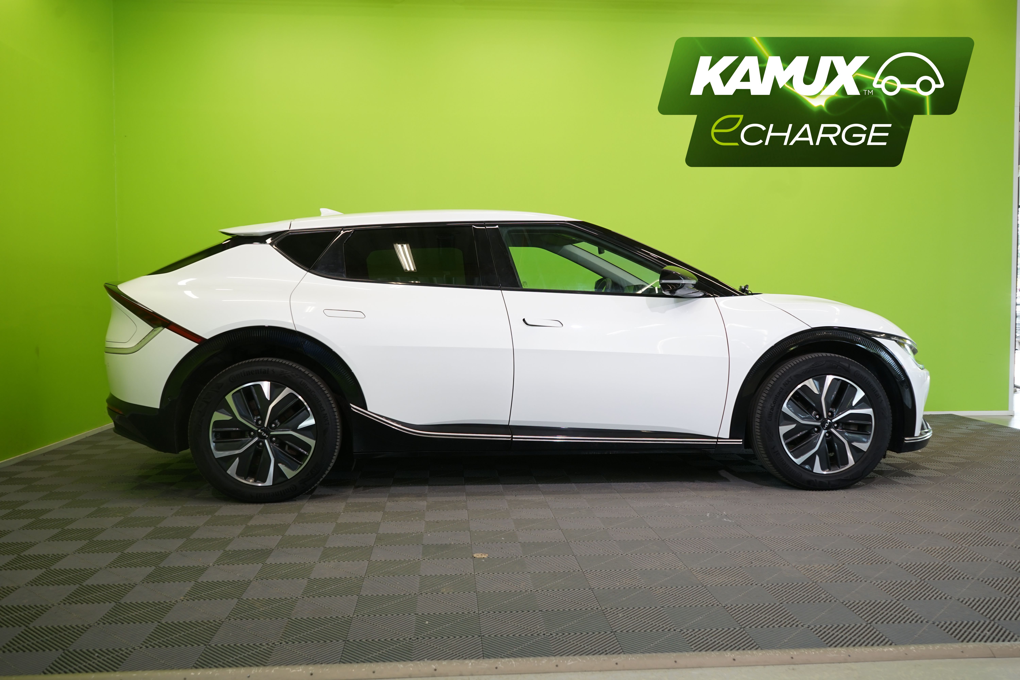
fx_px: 850
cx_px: 510
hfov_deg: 61.9
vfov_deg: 43.6
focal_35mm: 30
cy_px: 340
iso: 400
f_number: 6.3
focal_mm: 30
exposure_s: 1/40
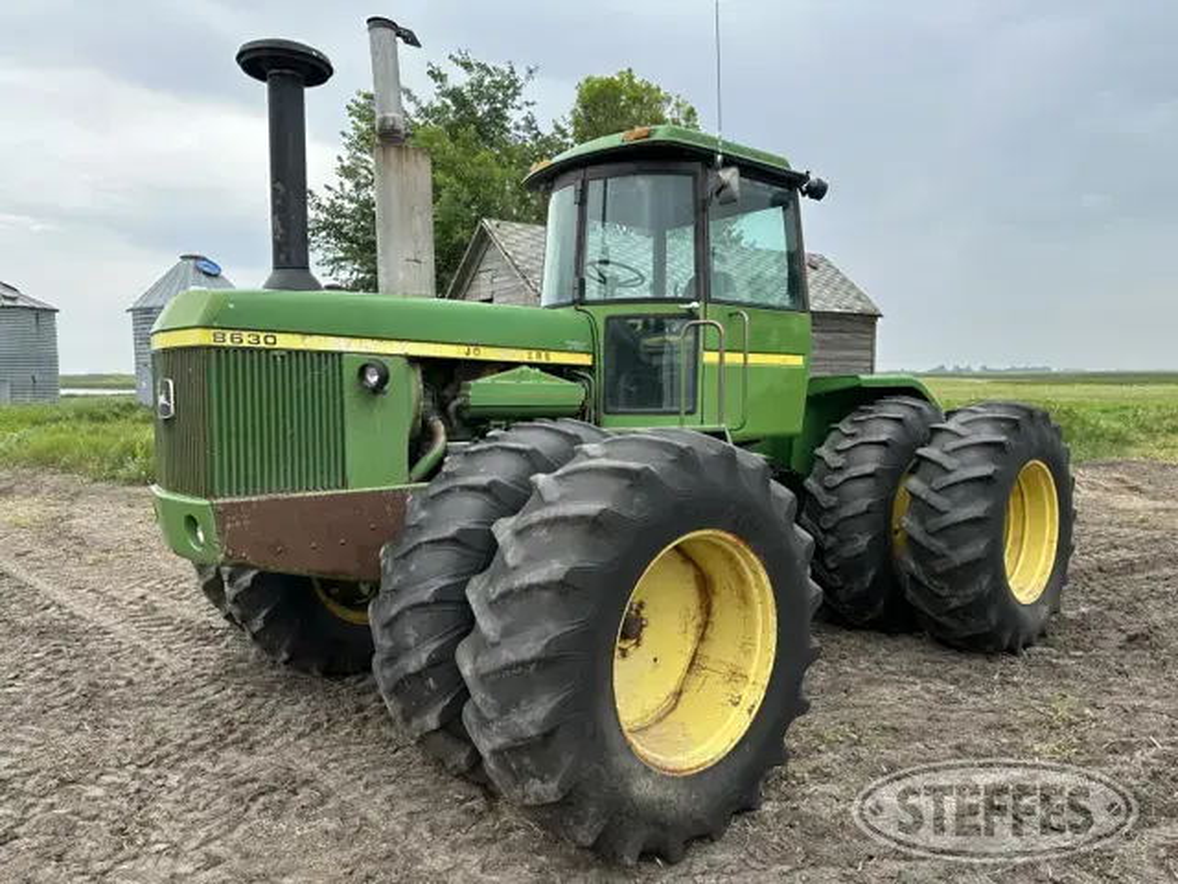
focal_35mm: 24
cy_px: 442
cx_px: 589
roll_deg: +1.2
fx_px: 817
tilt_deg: -5.2
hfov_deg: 71.6
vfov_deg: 56.8
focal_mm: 6.86
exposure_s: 1/1541
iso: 80
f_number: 1.78
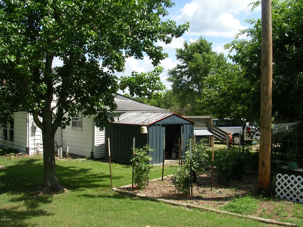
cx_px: 152
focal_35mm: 38
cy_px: 114
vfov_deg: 37.7
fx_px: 333
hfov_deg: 49.0
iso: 50
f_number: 5.6
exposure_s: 1/220
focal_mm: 5.8
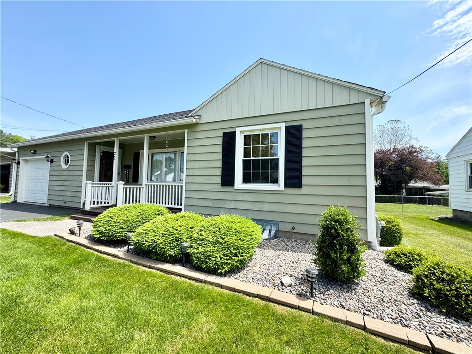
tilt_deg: +1.9
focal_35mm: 14
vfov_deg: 85.7
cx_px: 236
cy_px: 177
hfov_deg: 102.1
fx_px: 191
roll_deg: -2.0
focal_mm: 2.22
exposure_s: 1/812
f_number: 2.2
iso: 40
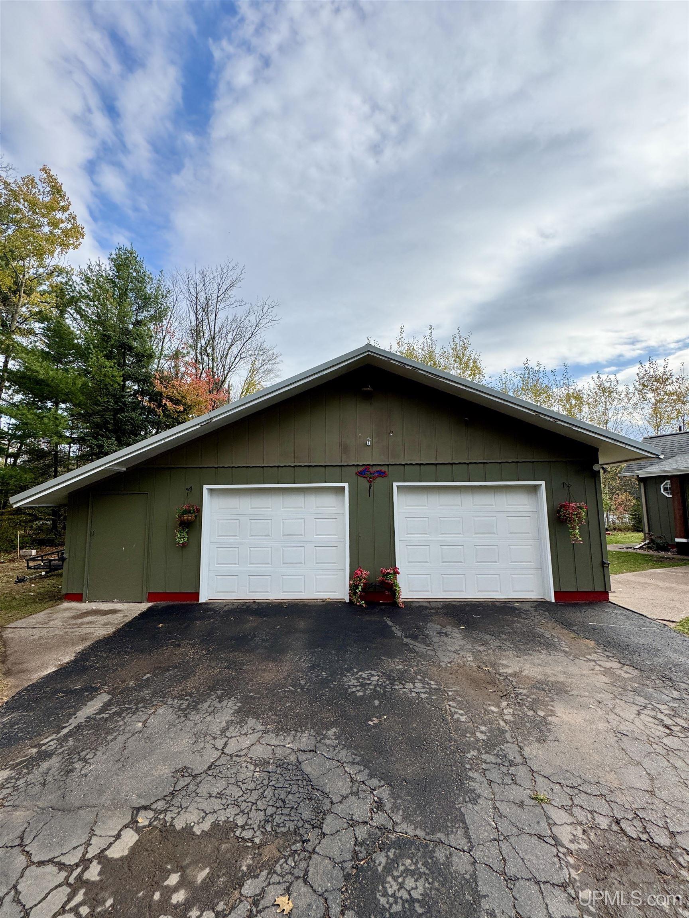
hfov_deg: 85.7
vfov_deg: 102.1
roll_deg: +0.6
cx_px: 344
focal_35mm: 14
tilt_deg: +6.1
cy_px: 459
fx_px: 372
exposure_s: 1/1536
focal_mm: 2.22
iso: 50
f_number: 2.2
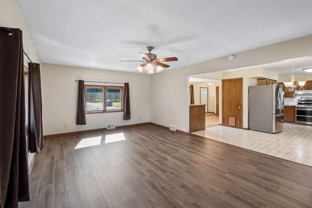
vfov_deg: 77.3
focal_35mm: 15
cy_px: 104
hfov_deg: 100.4
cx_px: 156
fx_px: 130
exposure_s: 1/35
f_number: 8
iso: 400
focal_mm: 10
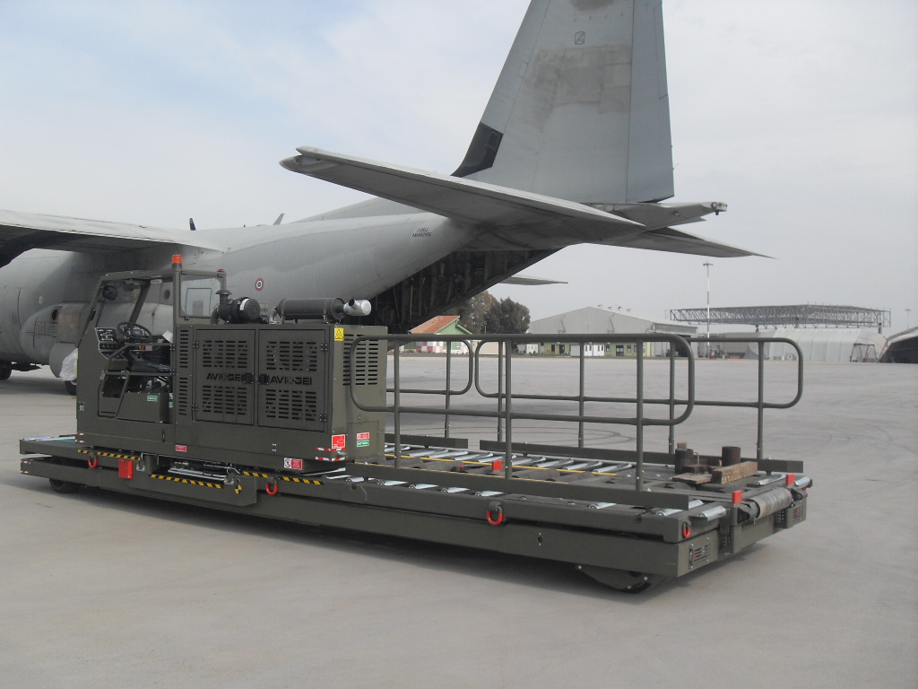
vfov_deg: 38.7
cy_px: 344
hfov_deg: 50.1
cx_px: 459
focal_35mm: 37
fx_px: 981
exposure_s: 1/125
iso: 80
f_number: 8.9
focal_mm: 6.3
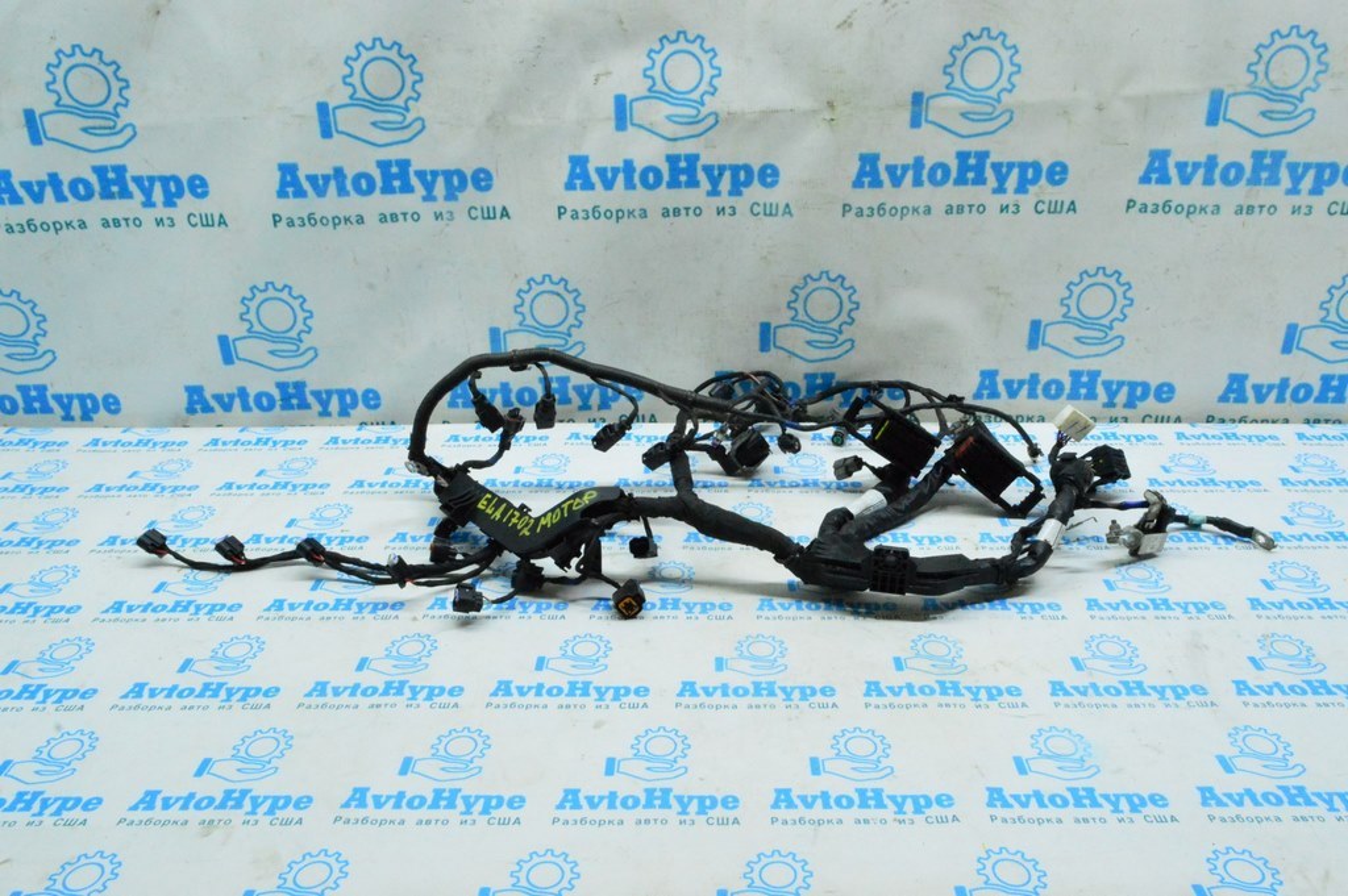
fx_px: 1010
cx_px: 674
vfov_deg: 47.9
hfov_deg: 67.4
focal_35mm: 27
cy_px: 448
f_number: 22
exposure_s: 1/30
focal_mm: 18
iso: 6400
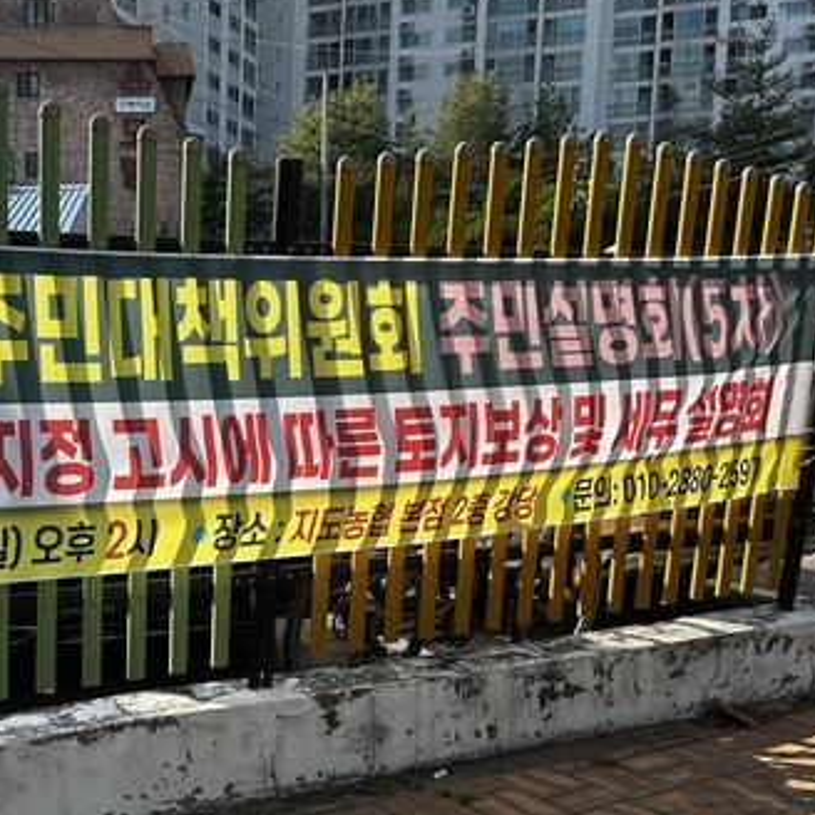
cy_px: 462
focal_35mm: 42
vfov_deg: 40.0
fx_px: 1119
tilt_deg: -5.5
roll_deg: +1.0
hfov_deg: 37.8
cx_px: 107
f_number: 1.5
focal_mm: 5.7
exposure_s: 1/2513
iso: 50
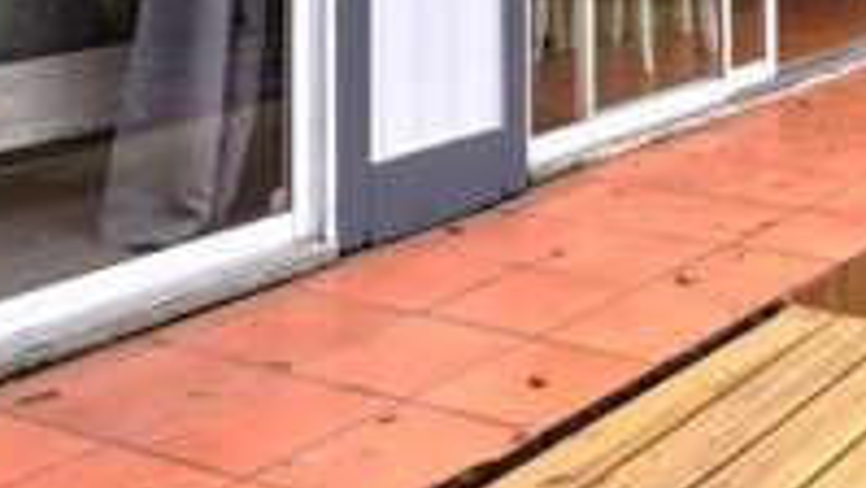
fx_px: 1447
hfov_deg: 29.5
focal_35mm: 63
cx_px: 988
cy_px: -216
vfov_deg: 17.4
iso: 100
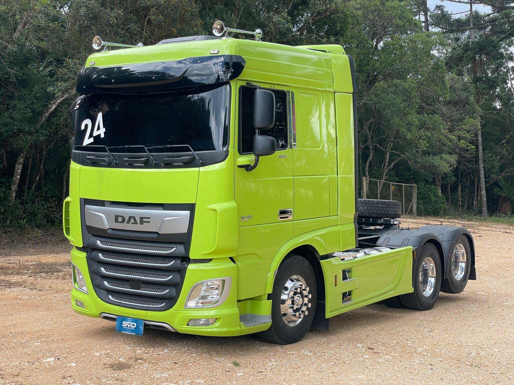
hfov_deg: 36.8
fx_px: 772
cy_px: 192
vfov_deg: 28.0
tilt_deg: +2.1
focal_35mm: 52
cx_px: 257
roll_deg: +2.4
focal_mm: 6
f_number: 2
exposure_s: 1/343
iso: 25
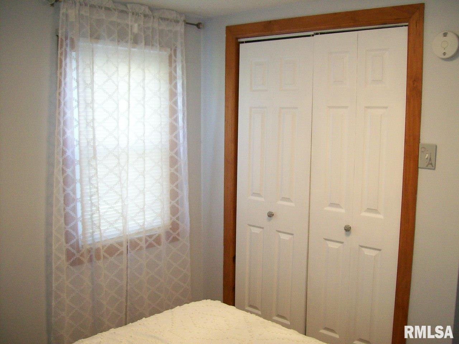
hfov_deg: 51.4
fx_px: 477
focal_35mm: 36
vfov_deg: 39.7
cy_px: 172
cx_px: 230
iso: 200
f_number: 2.7
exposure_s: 1/64
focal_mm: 6
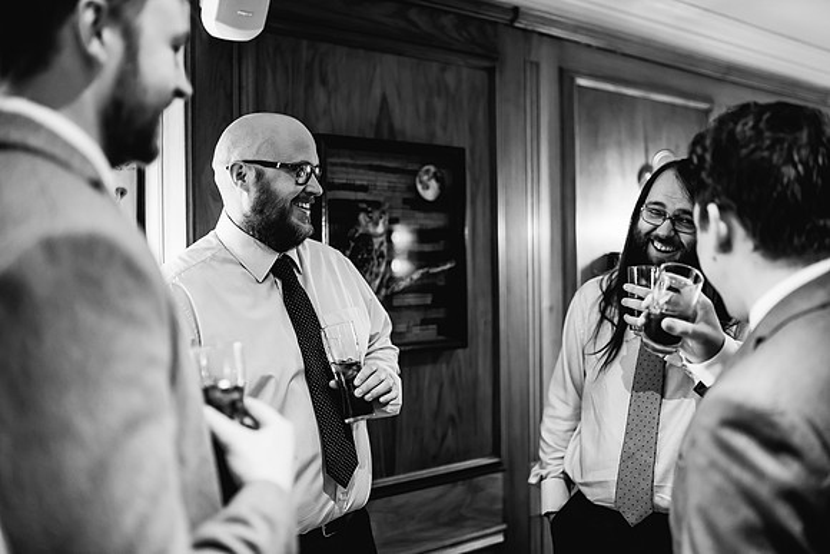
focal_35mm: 35
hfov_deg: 54.4
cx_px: 415
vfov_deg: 37.9
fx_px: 807
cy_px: 277
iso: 1250
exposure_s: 1/250
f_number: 1.6
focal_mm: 35
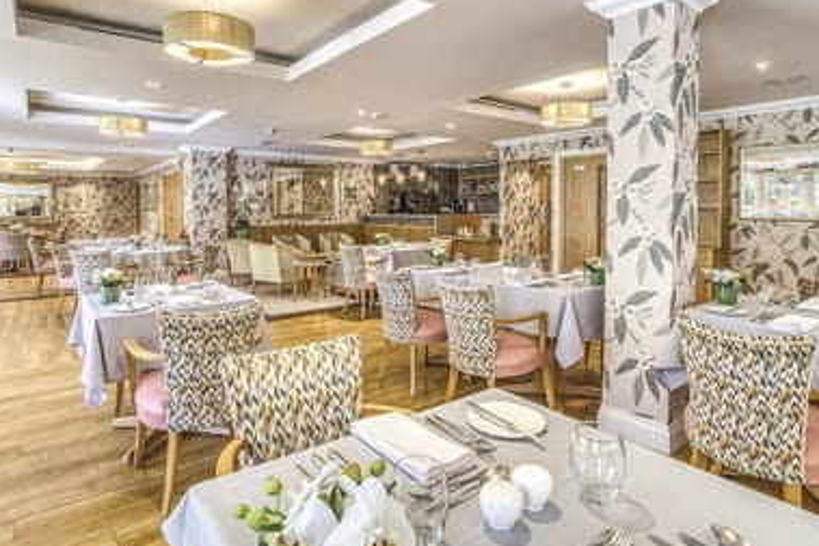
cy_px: 262
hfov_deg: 86.8
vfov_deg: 64.6
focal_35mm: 19
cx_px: 393
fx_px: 432
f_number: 7.1
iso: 320
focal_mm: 12
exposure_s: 1/6
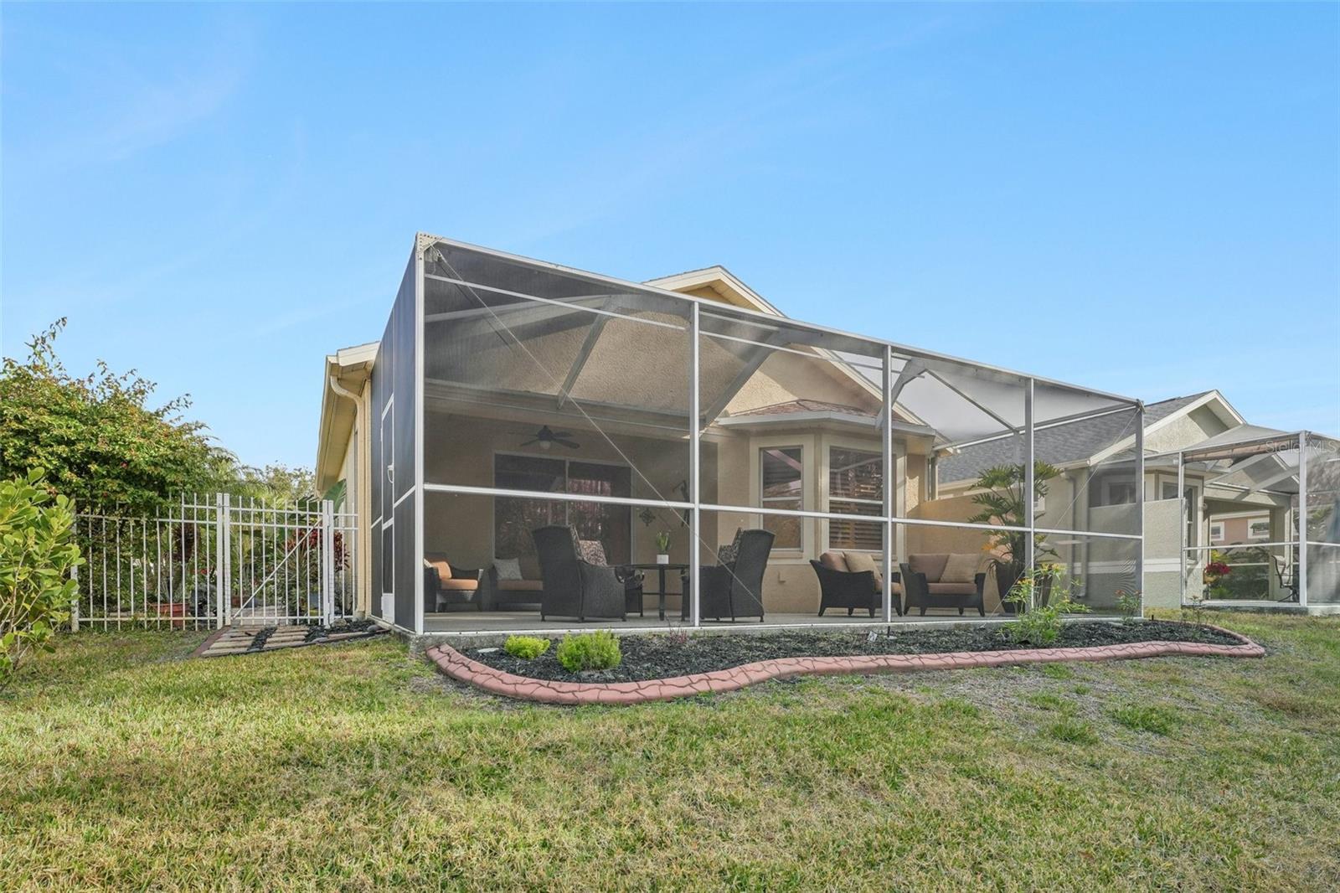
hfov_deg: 92.3
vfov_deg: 69.5
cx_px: 670
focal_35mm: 17
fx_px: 644
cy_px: 446
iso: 200
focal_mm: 17.3
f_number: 8
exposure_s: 1/320
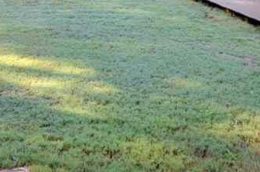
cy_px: 12
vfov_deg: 20.9
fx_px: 453
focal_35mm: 63
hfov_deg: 32.0
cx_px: 125
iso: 220
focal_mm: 11
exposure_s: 1/125
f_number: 5.6
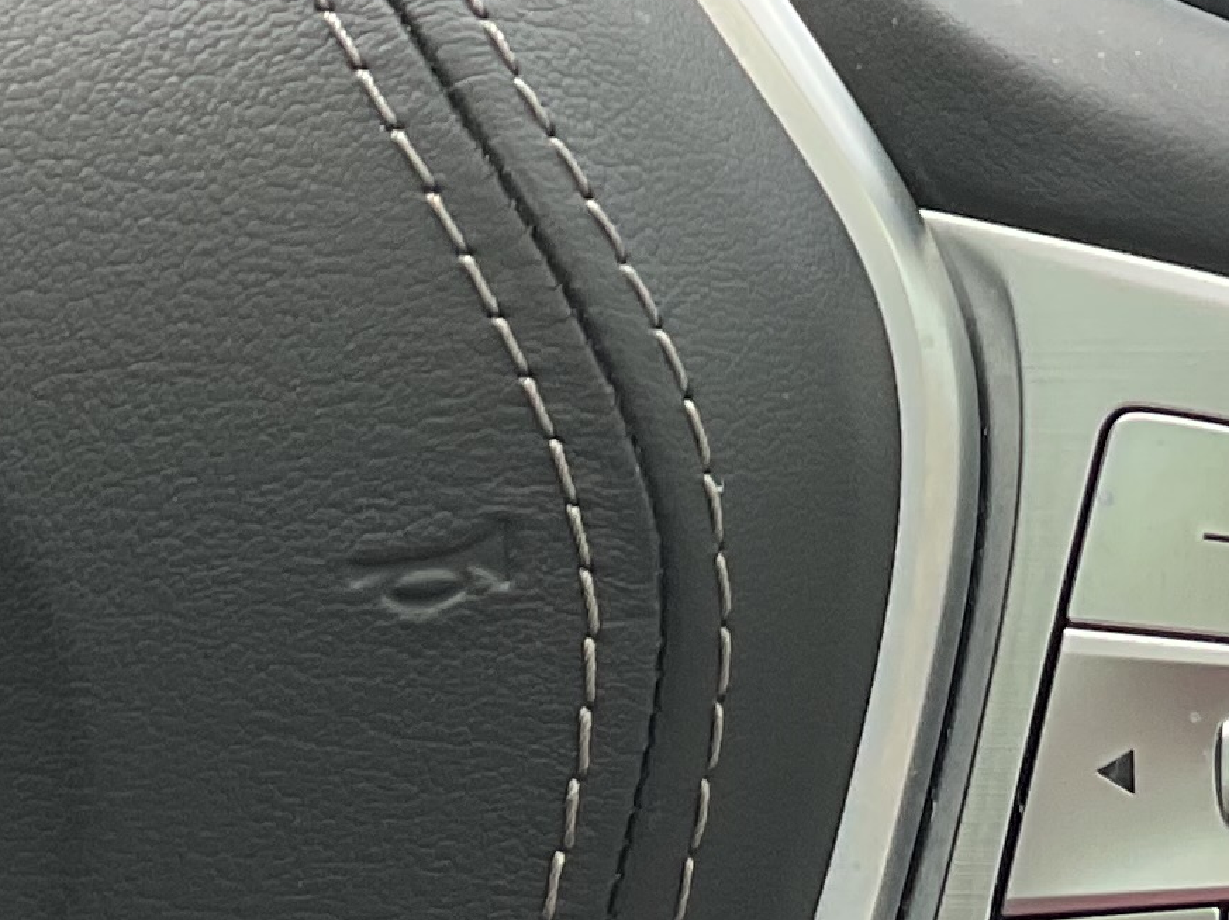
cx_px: 1084
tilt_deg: -24.2
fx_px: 4756
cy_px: -505
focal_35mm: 134
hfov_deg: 14.6
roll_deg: +4.4
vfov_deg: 10.6
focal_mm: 3
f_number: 1.8
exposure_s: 1/120
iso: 25
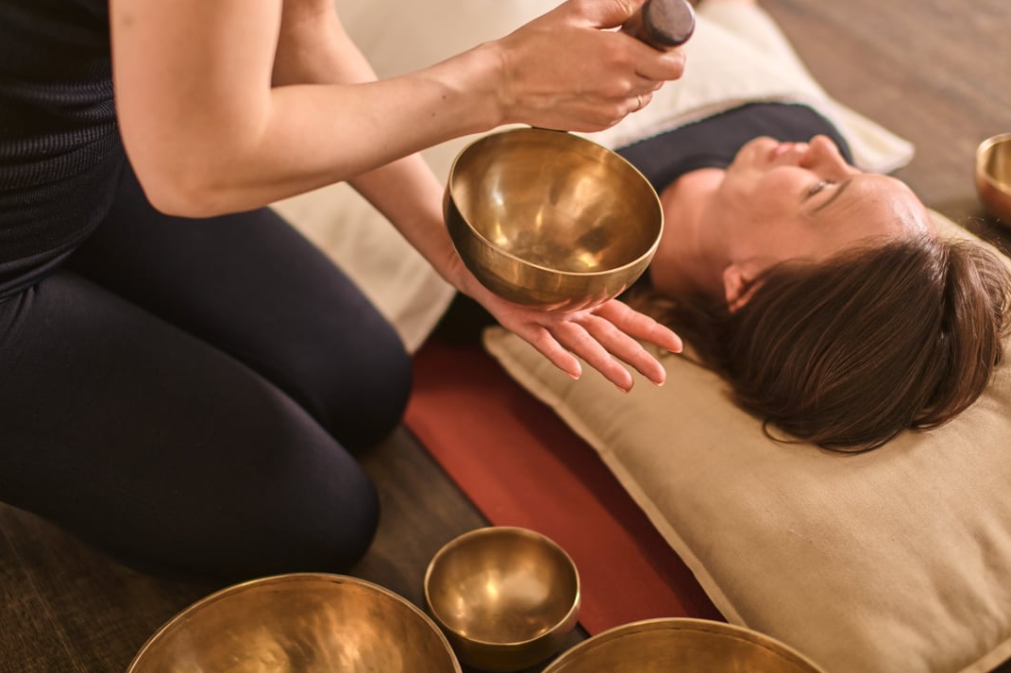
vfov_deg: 24.2
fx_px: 1572
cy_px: 300
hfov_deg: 35.6
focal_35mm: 56
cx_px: 531
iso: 125
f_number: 1.8
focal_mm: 50
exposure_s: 1/250
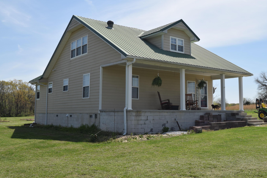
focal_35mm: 39
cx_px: 136
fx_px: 286
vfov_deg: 34.6
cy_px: 90
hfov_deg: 50.1
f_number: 11
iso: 100
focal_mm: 25
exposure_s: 1/200
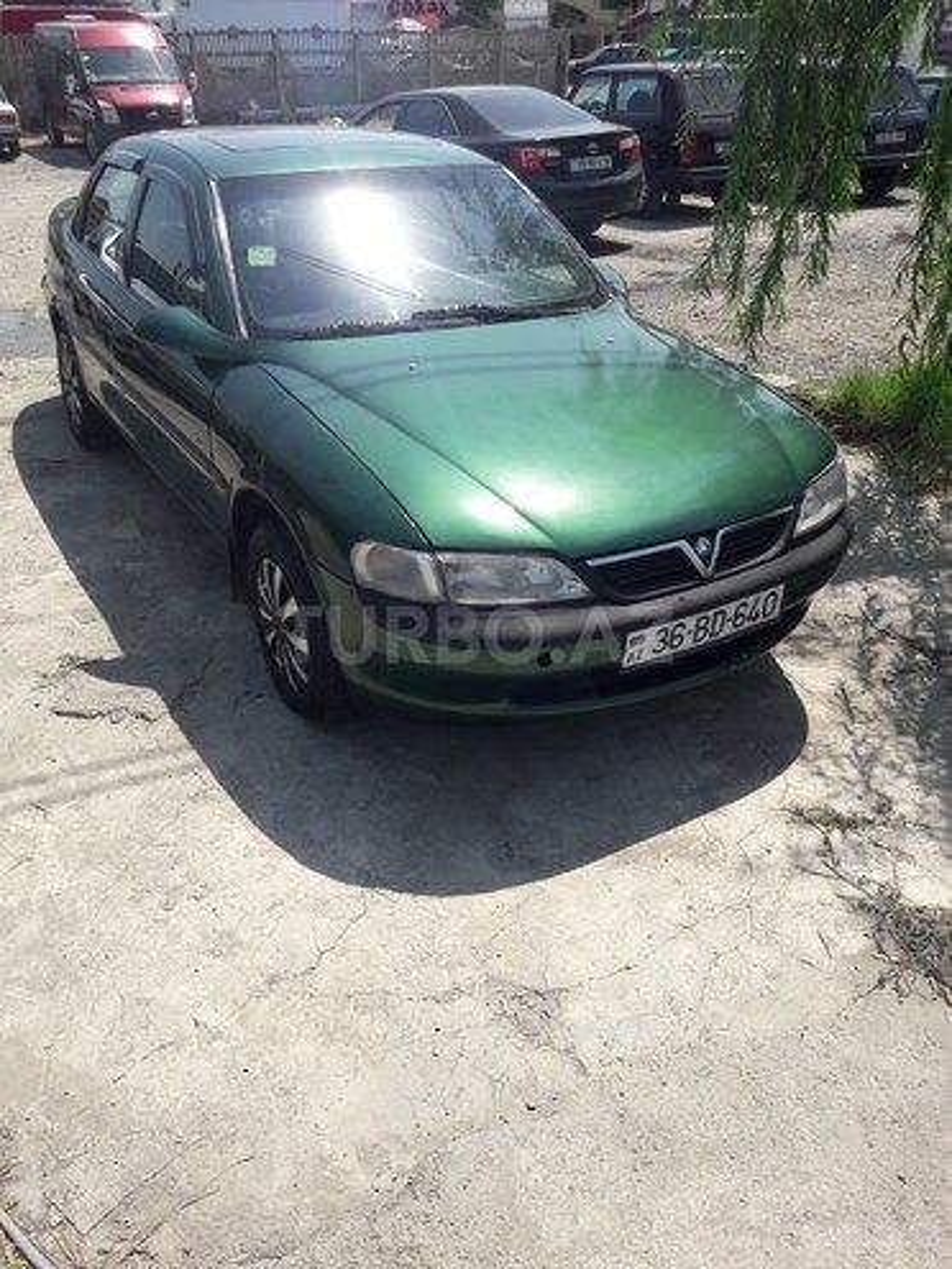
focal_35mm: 28
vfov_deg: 63.4
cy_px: 634
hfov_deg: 49.7
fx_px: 1027
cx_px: 476
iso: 40
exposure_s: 1/1560
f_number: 1.9
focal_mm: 3.7
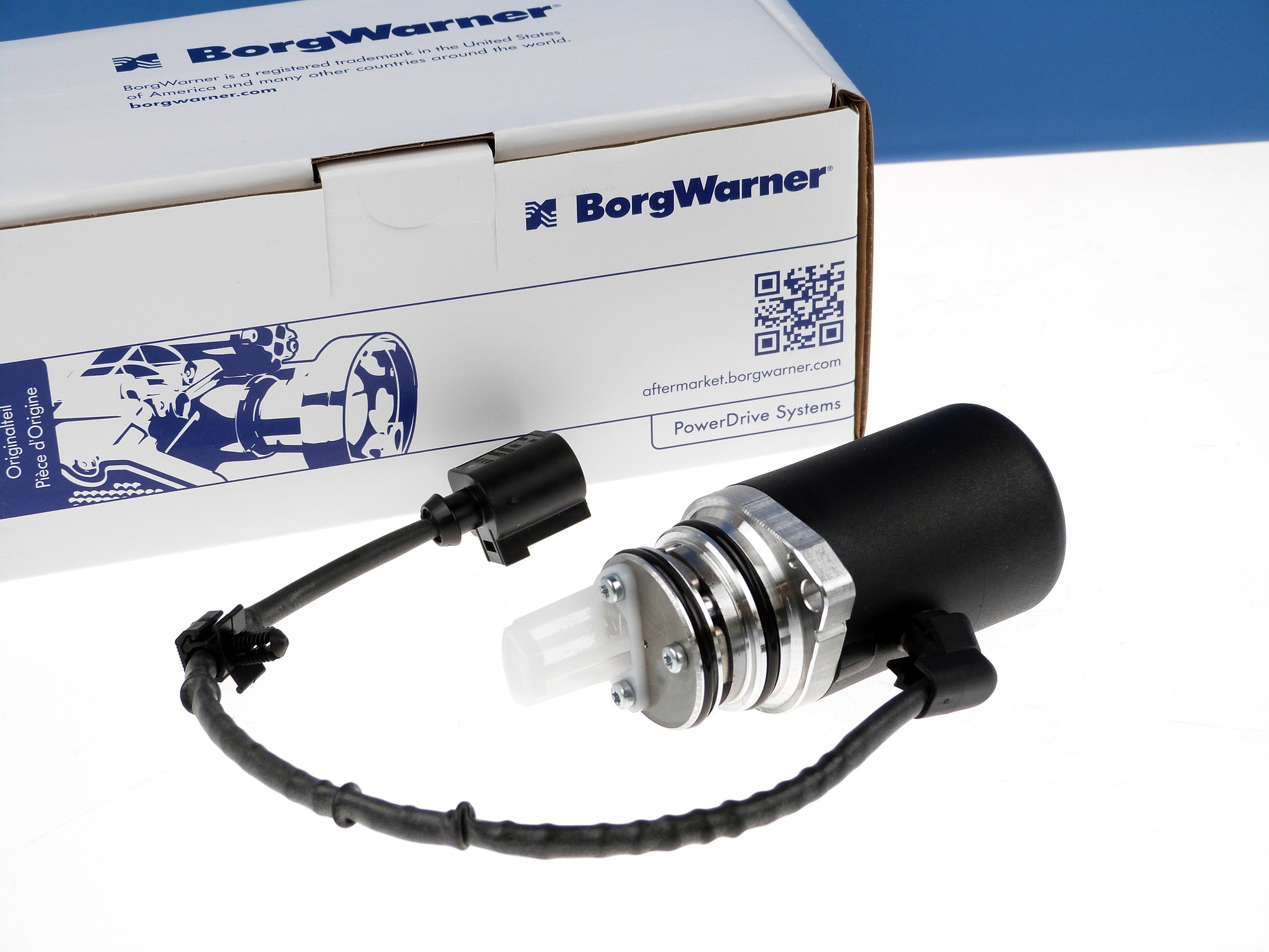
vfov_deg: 17.6
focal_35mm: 84
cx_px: 634
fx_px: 3079
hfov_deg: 23.3
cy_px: 476
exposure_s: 1/125
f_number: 3.6
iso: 100
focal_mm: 15.1
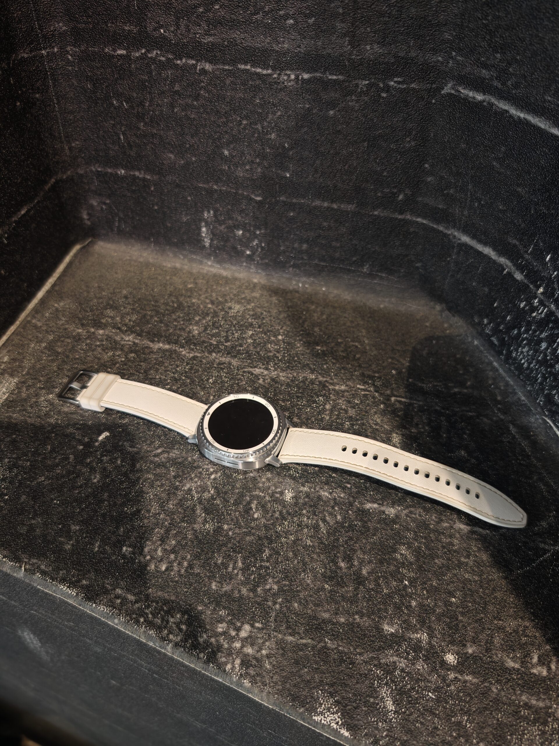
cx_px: 280
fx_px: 581
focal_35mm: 27
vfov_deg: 65.3
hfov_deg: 51.4
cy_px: 373
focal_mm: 6.83
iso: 400
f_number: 1.4
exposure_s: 1/50
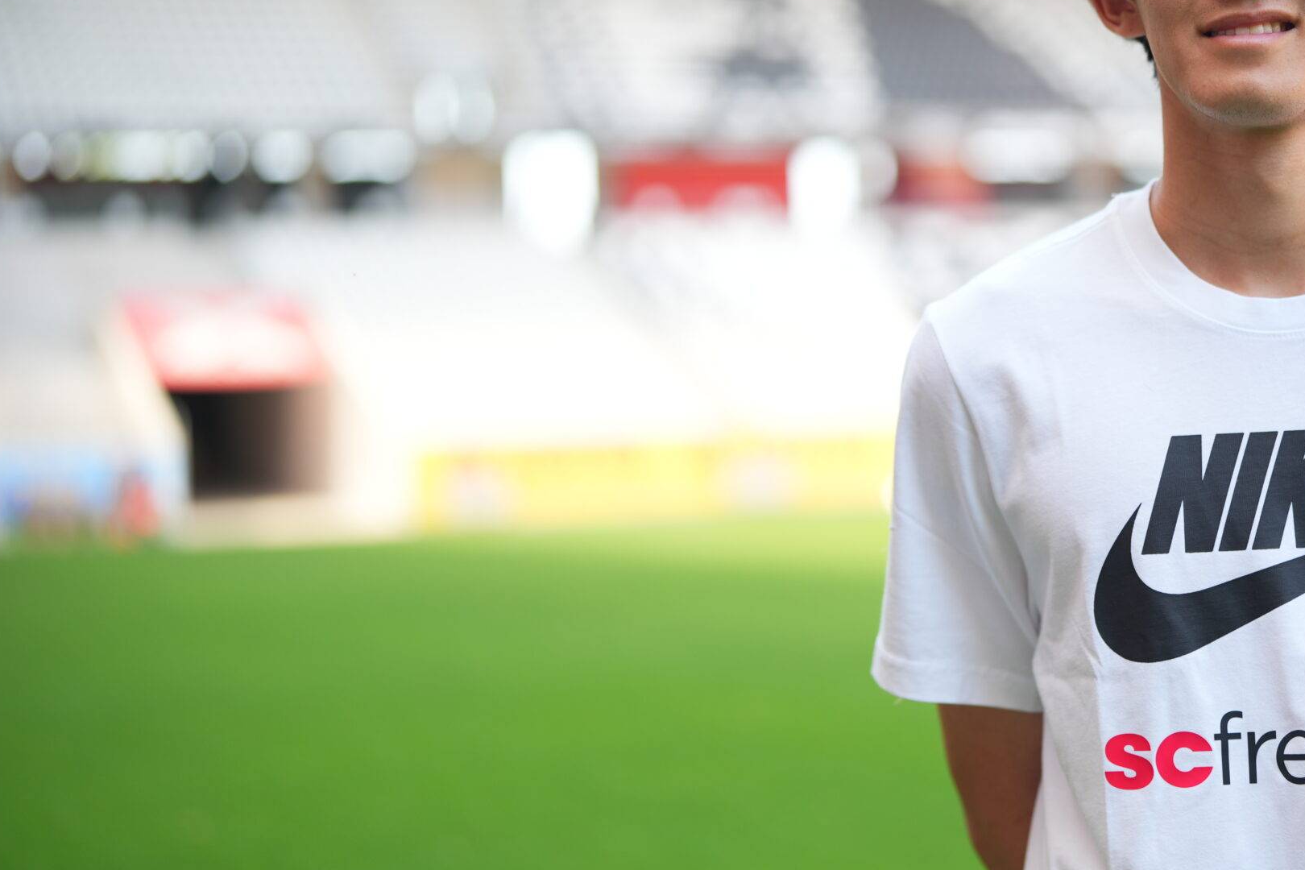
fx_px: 2864
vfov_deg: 17.2
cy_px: 314
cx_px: 918
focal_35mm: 79
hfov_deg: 25.5
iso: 100
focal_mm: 50
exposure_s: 1/500
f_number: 1.4
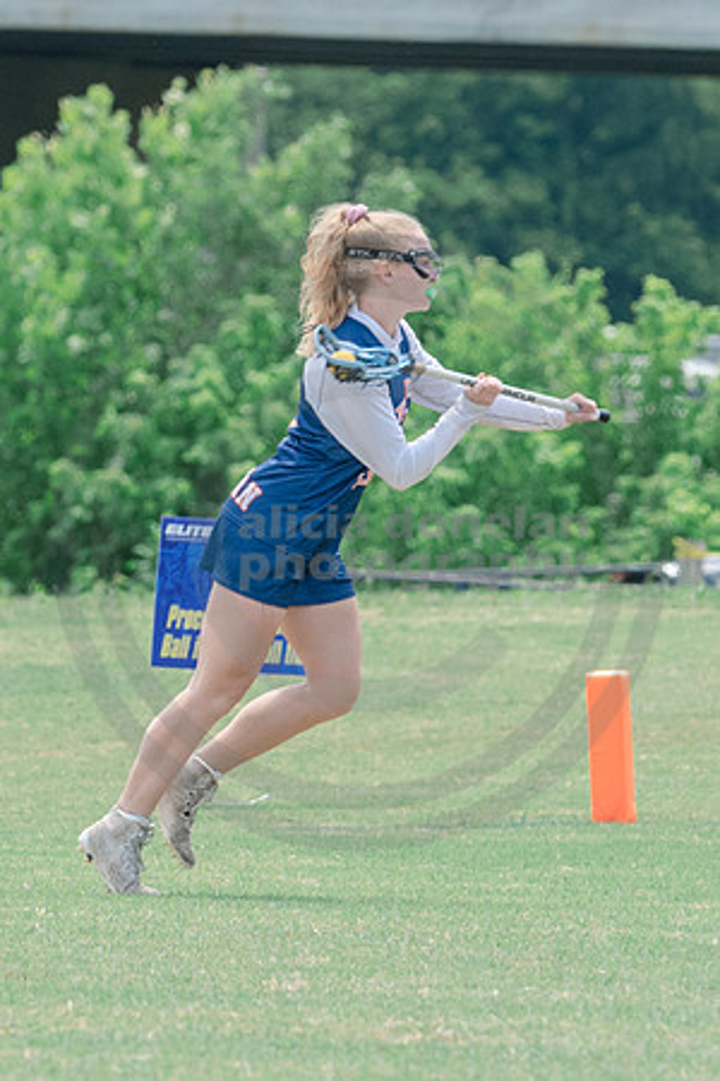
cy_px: 568
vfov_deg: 2.8
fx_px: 21932
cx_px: 143
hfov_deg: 1.9
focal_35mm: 731
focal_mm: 190
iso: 400
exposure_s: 1/1250
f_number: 4.5
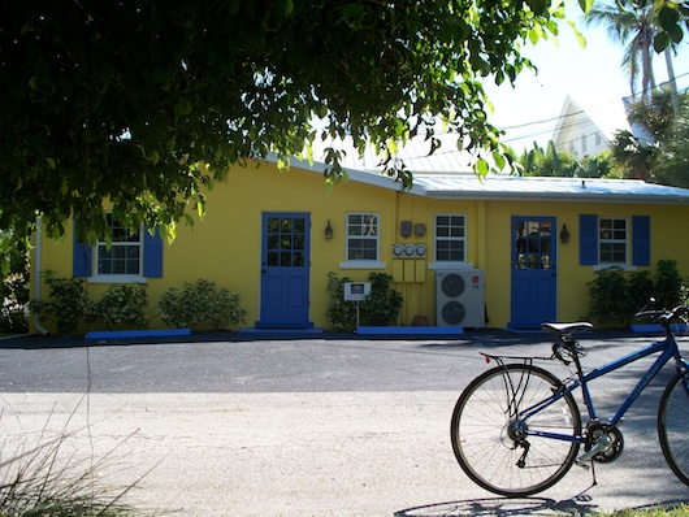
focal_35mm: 36
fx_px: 717
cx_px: 344
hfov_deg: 51.3
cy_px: 258
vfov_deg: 39.7
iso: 64
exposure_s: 1/400
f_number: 2.8
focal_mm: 7.54
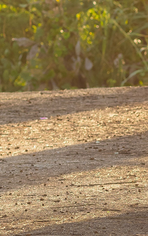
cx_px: 266
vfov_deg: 4.3
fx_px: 3174
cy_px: -89
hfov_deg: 2.7
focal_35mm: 492
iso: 320
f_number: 5.6
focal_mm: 85
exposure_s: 1/250
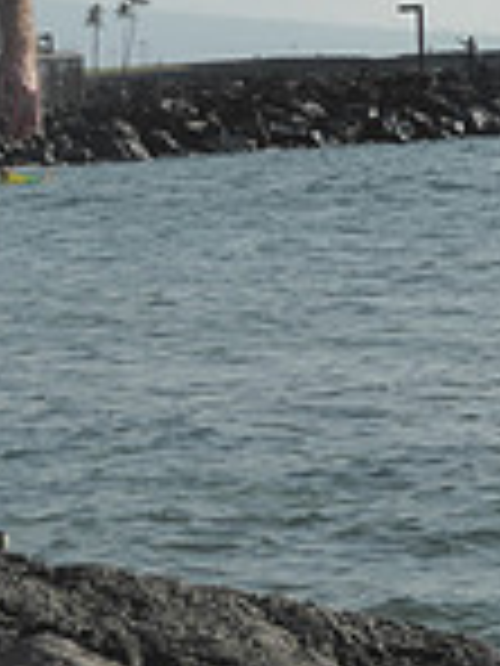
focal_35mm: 198
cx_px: -61
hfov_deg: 7.5
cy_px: 90
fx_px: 3813
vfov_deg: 10.0
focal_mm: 11
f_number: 4.8
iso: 200
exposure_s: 1/2000
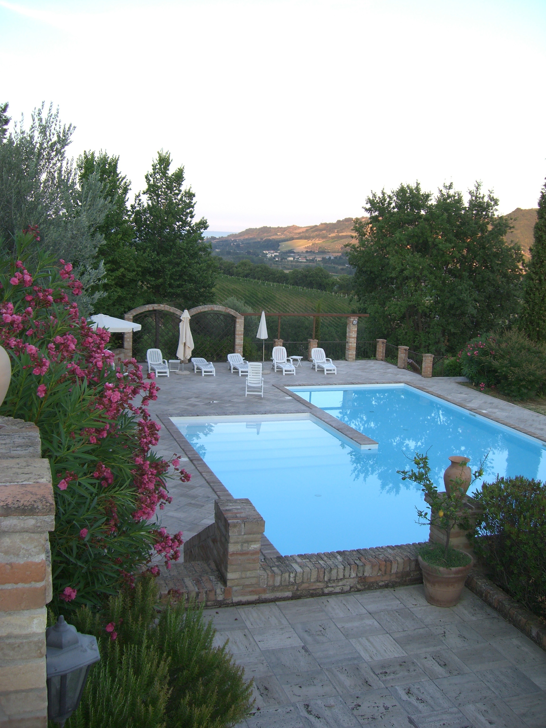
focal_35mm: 38
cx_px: 273
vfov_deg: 49.0
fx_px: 799
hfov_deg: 37.7
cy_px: 364
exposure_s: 1/100
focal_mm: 6.2
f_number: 2.7
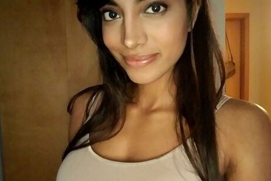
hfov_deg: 61.9
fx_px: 226
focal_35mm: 30
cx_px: 139
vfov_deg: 43.6
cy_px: 97
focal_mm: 2.1
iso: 640
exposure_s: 1/12
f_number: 1.7
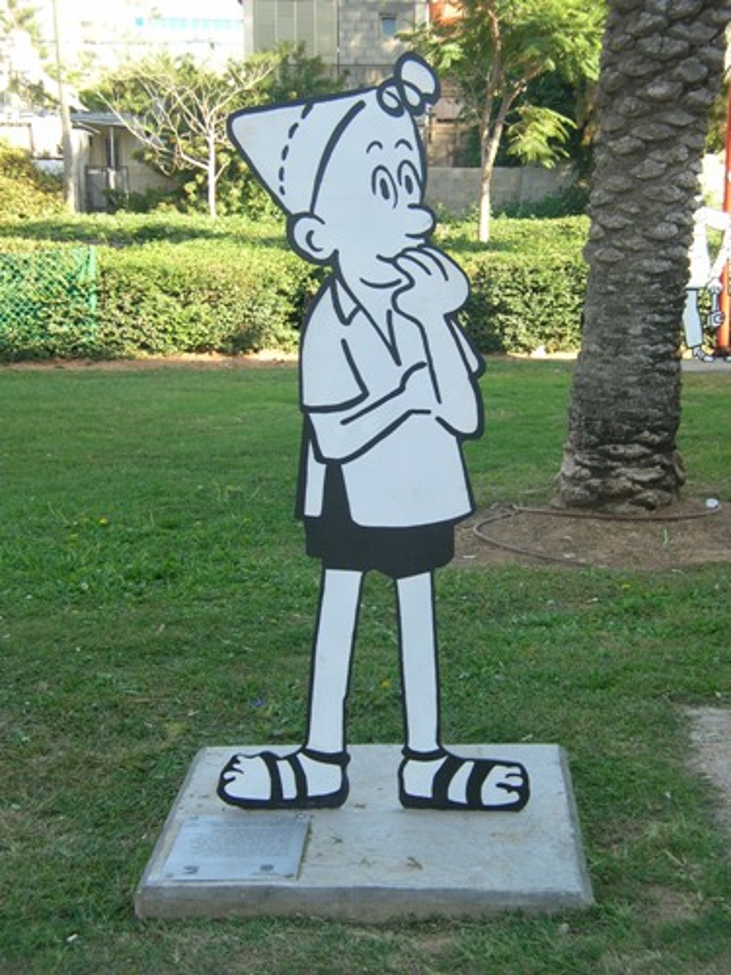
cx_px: 366
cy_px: 488
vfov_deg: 30.3
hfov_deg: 22.9
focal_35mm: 64
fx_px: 1802
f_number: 3.2
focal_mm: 10.6
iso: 50
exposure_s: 1/95
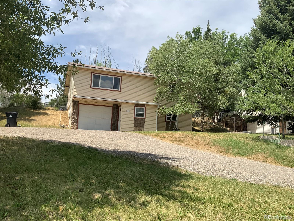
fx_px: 246
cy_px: 110
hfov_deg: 61.7
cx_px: 147
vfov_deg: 48.2
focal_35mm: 29
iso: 16
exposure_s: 1/1984
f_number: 1.8
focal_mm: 3
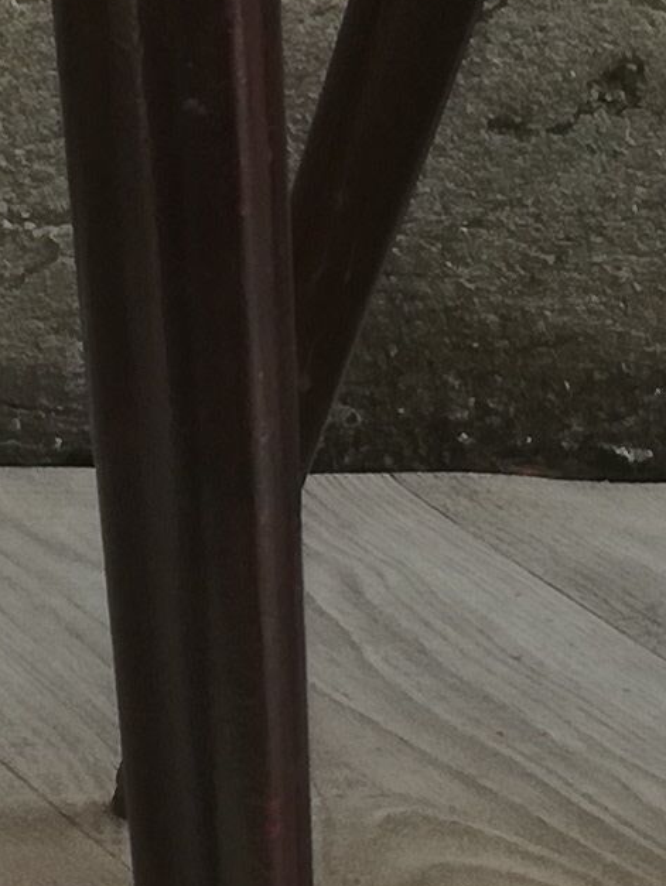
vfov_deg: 10.8
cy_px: -225
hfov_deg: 8.3
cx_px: 632
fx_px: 4587
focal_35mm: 179
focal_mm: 3.79
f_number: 2
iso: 50
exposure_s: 1/205
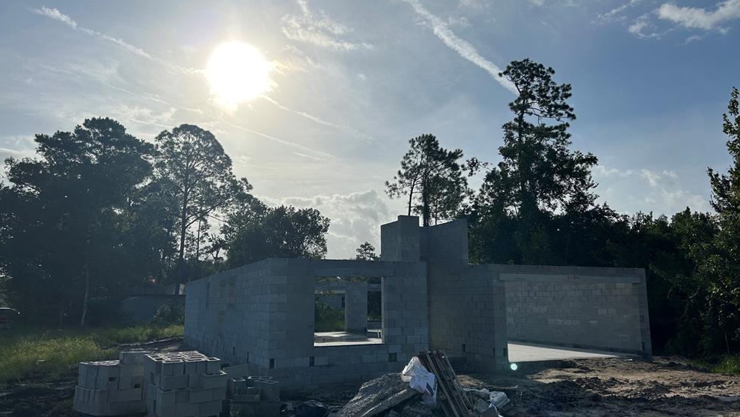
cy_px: 216
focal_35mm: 29
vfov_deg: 40.2
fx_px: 569
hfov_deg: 66.1
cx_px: 372
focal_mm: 5.7
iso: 40
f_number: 1.5
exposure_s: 1/16393
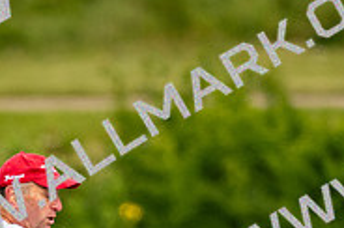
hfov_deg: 0.7
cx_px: 92
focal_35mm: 2839
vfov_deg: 0.5
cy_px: 297
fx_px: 27081
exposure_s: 1/2500
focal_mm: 600
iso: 450
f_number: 4
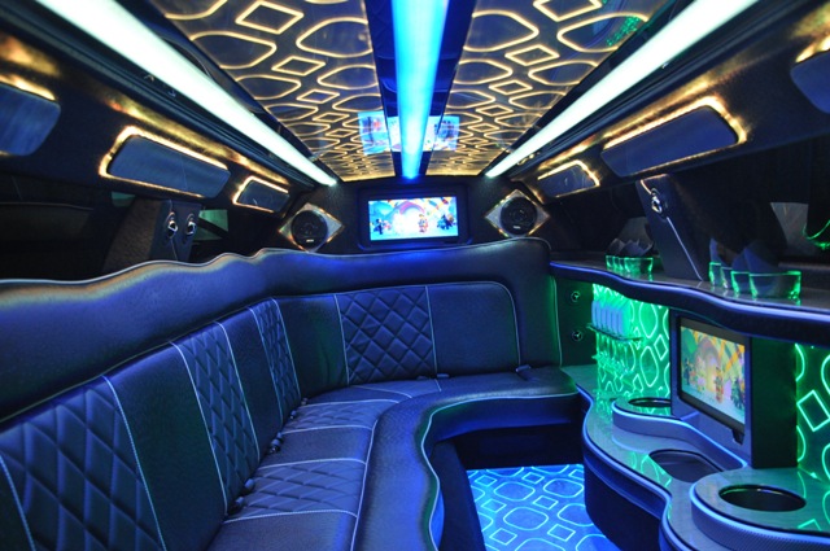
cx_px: 415
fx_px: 725
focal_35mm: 32
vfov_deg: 41.6
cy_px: 276
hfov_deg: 59.6
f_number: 3.8
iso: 1600
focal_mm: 21
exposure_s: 1/40
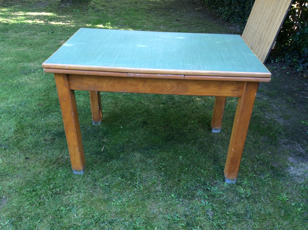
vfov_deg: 44.1
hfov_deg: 56.9
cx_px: 154
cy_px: 115
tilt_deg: -29.4
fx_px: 284
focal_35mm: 32
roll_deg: -0.7
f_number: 2.4
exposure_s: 1/50
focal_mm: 3.3
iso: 40
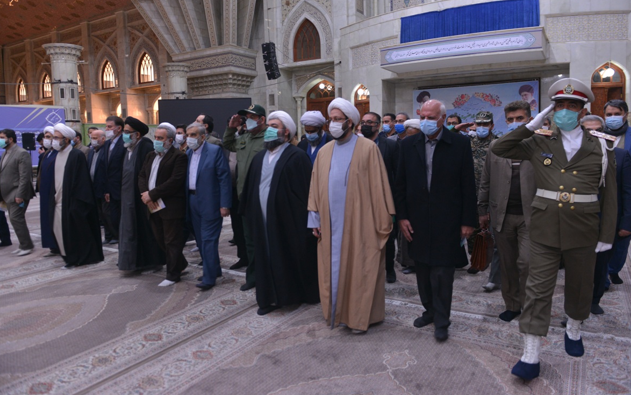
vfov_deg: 49.3
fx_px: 430
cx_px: 312
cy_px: 184
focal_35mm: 25
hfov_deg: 72.5
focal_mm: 24
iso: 1000
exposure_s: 1/50
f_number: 4
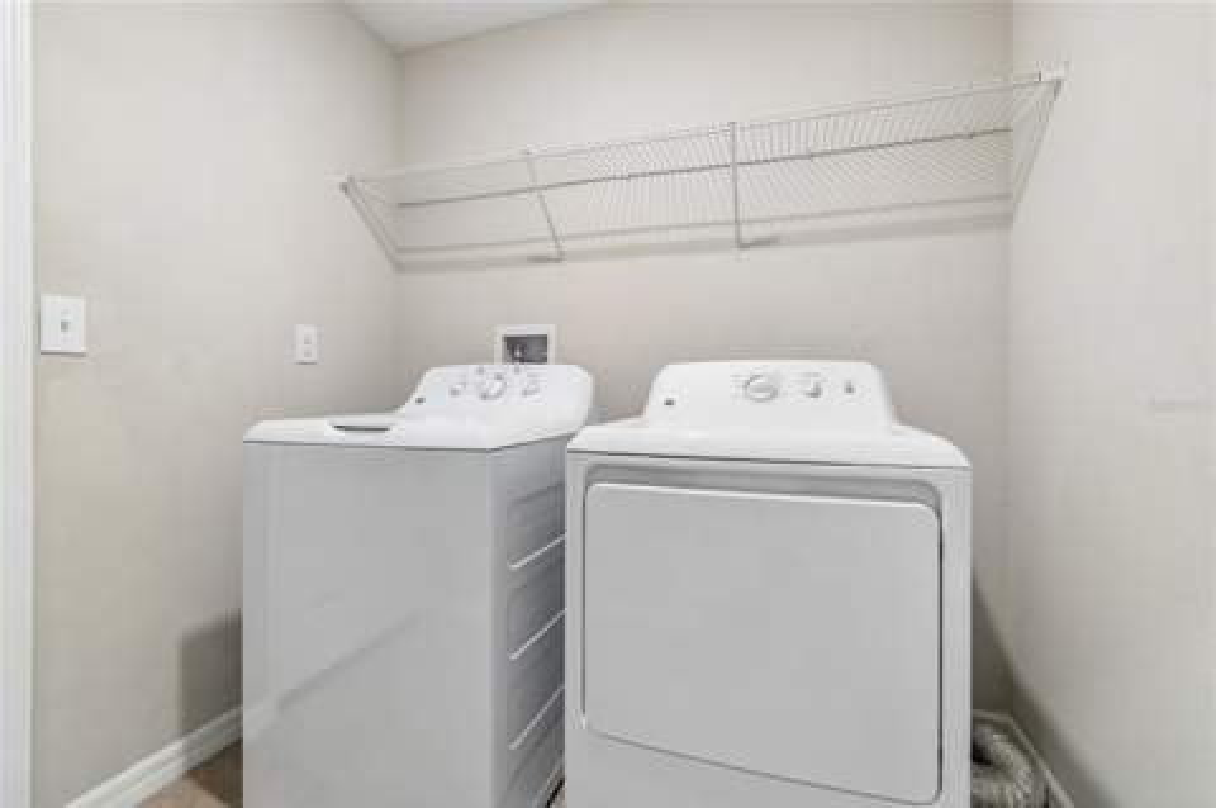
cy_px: 404
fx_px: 506
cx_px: 608
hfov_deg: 100.4
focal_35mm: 15
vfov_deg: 77.2
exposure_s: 1/1.67
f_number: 7.1
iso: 100
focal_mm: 10
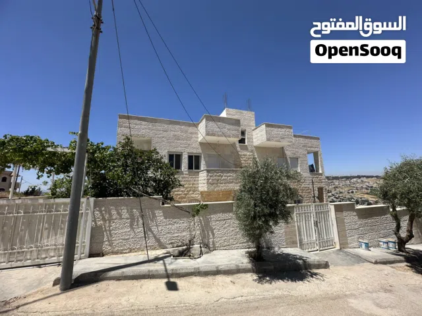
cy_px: 158
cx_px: 211
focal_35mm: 14
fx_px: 171
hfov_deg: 102.1
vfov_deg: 85.7
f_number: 2.2
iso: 40
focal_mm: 2.22
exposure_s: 1/2132
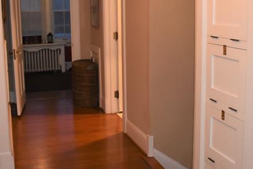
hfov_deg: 36.9
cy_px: 62
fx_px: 379
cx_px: 129
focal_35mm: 54
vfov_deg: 25.0
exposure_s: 1/60
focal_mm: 20
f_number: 3.5
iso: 1100
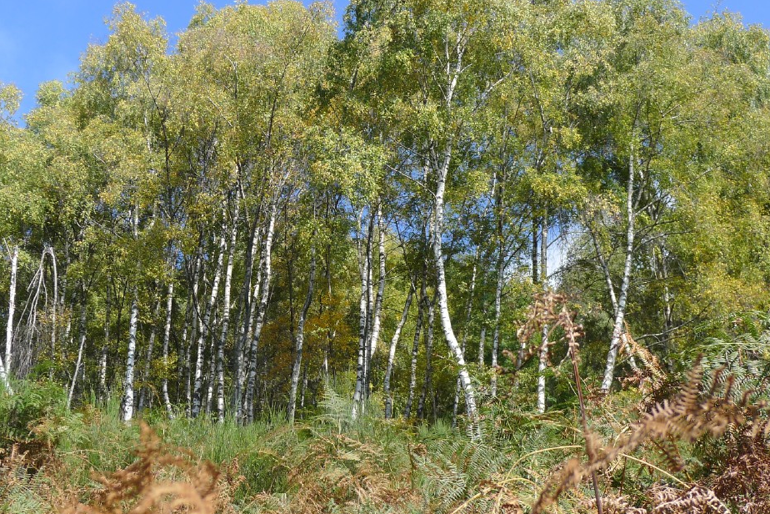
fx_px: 1305
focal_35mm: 61
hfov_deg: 32.8
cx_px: 298
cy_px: 260
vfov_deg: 22.3
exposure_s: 1/500
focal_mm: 10
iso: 80
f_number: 3.2
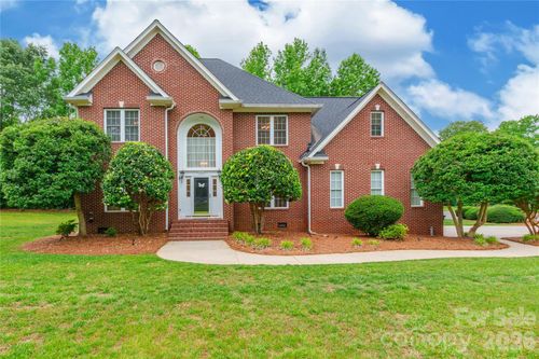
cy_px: 180
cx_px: 270
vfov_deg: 72.0
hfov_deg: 95.0
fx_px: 247
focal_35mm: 16
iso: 640
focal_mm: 11
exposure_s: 1/60
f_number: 10
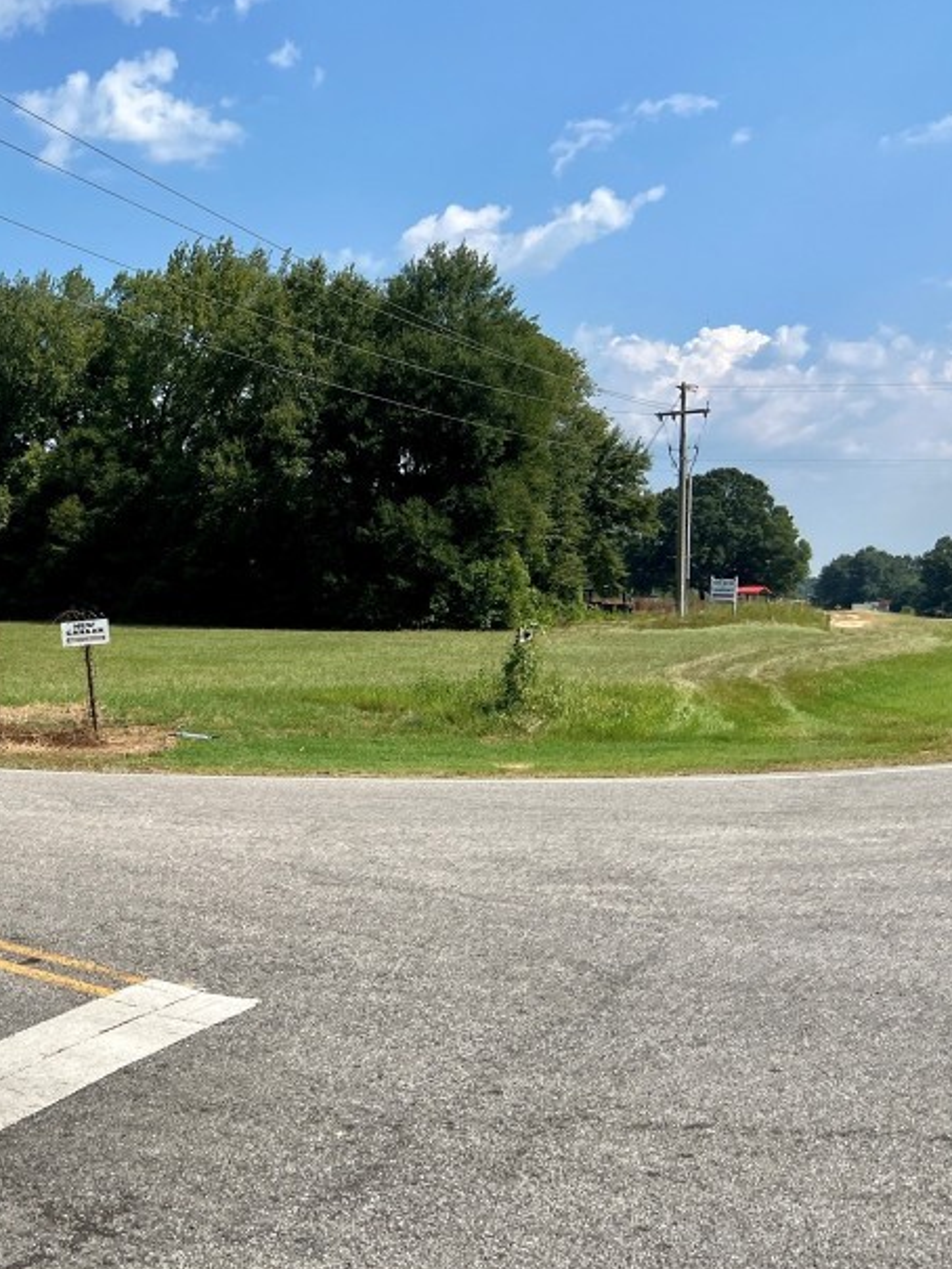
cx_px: 27
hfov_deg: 30.8
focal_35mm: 44
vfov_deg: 42.9
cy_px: 627
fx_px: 1613
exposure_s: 1/4831
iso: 50
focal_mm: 5.7
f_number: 1.5
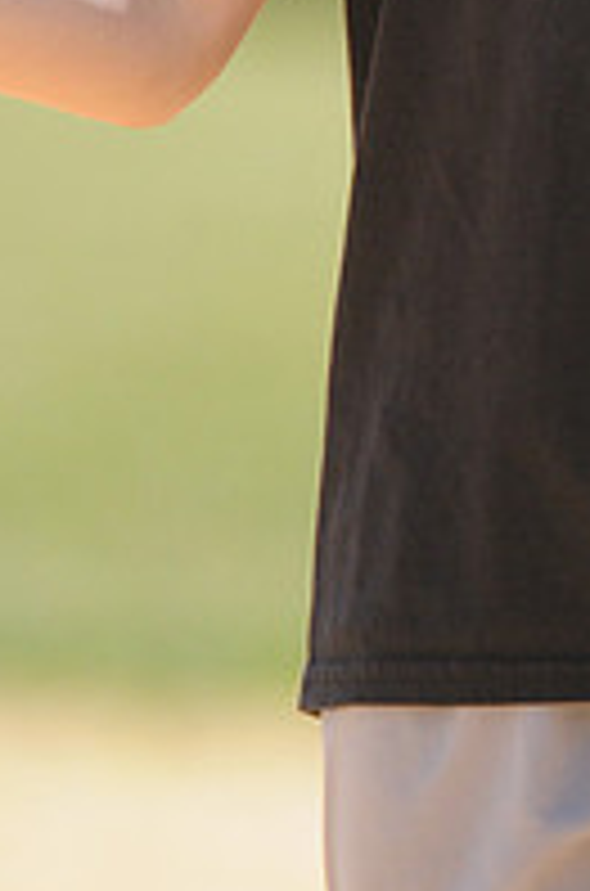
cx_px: 853
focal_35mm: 1757
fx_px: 43418
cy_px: -274
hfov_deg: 0.8
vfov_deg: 1.2
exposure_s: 1/2500
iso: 640
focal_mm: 400
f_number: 4
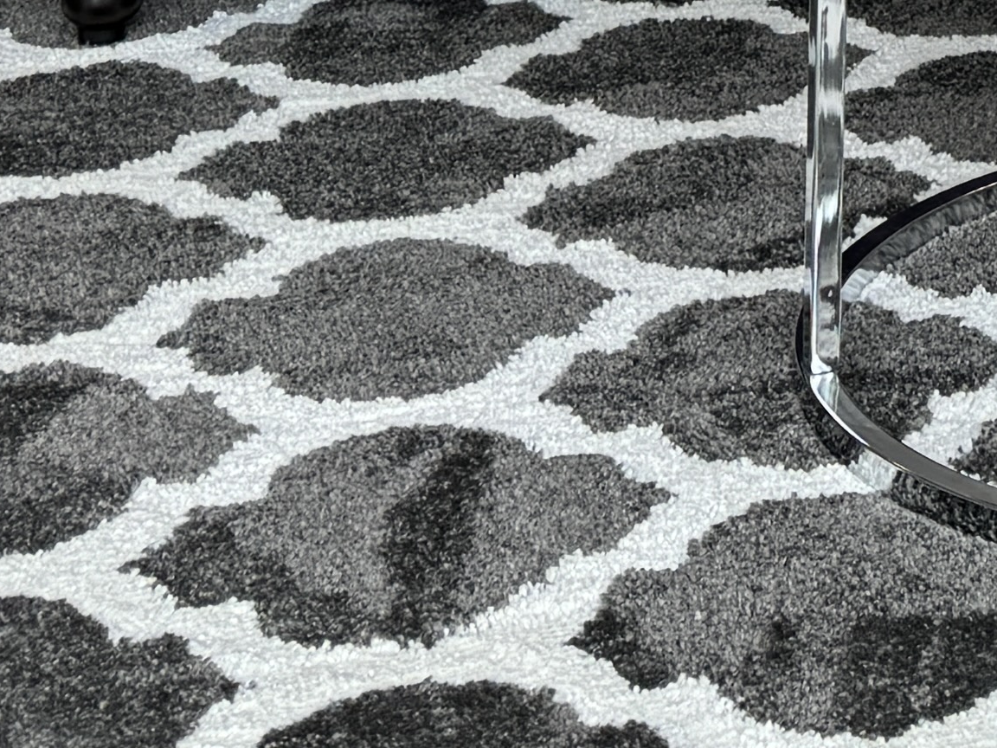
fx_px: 3427
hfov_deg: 15.4
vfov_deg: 10.6
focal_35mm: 119
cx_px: 1464
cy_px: -1054
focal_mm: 6.76
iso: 64
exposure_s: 1/160
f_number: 1.78
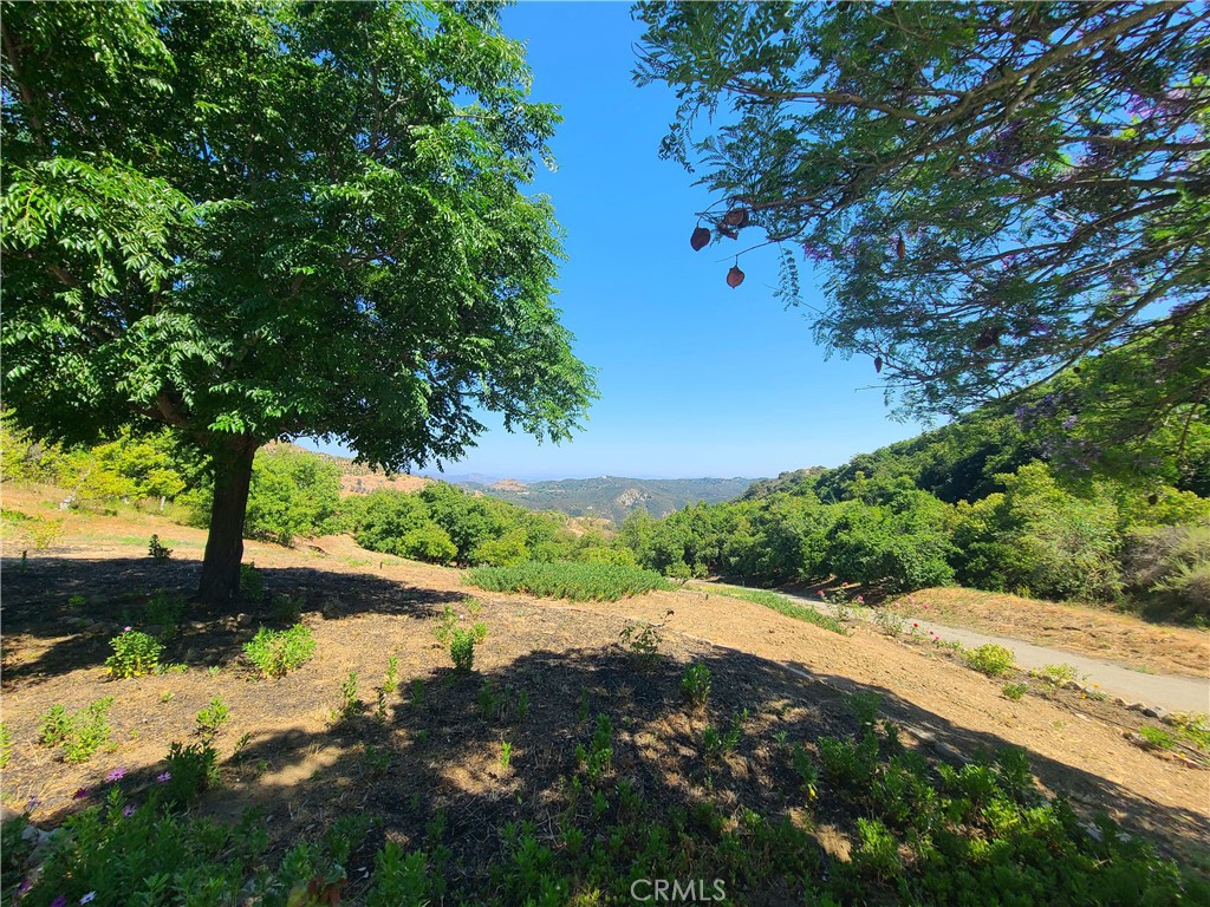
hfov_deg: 106.2
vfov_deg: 89.9
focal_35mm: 13
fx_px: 454
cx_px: 605
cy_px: 454
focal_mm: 2.2
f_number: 2.2
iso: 50
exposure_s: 1/1250
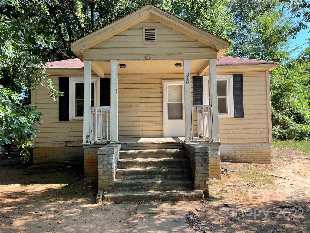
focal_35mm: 26
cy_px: 116
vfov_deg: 53.1
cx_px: 155
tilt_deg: +2.1
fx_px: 233
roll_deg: +1.0
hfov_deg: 67.3
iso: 32
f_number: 1.6
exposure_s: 1/450
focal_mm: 4.2
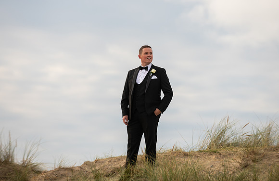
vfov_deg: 7.0
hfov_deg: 10.8
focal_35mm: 192
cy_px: 70
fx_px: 1476
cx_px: 144
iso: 100
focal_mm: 155
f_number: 3.5
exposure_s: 1/200
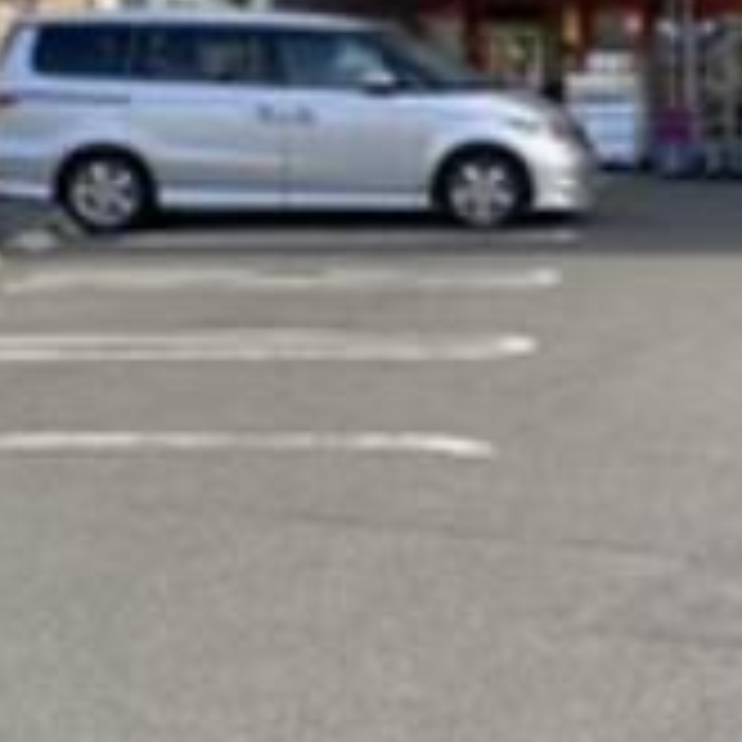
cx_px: 751
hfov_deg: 22.4
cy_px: 322
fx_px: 1795
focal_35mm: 74
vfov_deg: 23.3
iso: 32
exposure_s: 1/534
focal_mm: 4.25
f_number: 1.8
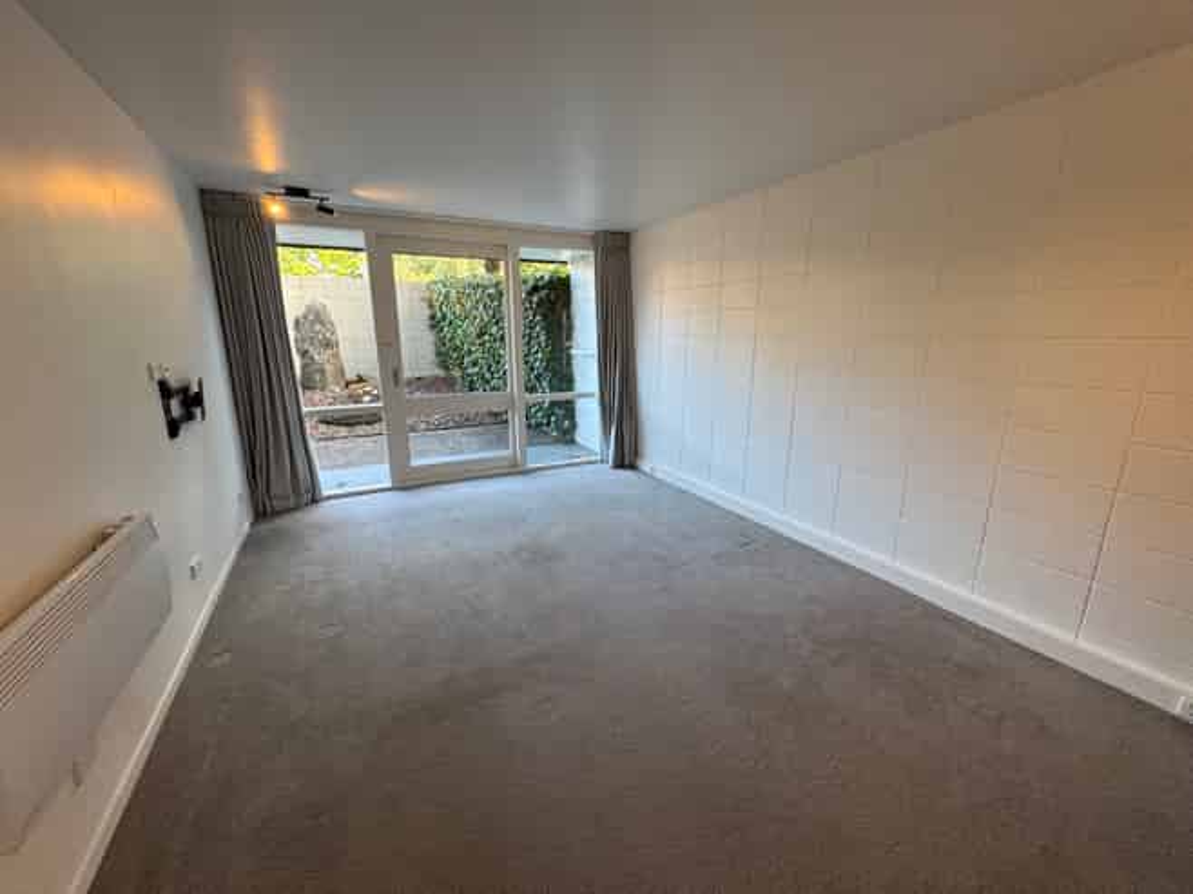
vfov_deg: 85.6
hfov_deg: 102.1
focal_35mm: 14
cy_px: 447
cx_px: 596
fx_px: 482
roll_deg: +2.5
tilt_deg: -11.9
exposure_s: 1/100
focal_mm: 2.22
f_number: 2.2
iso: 100
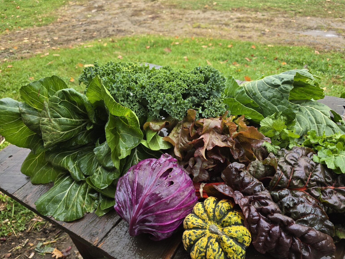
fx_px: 269
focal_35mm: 27
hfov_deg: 65.1
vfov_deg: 51.4
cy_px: 131
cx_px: 194
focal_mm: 6.3
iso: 64
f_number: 1.7
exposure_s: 1/180
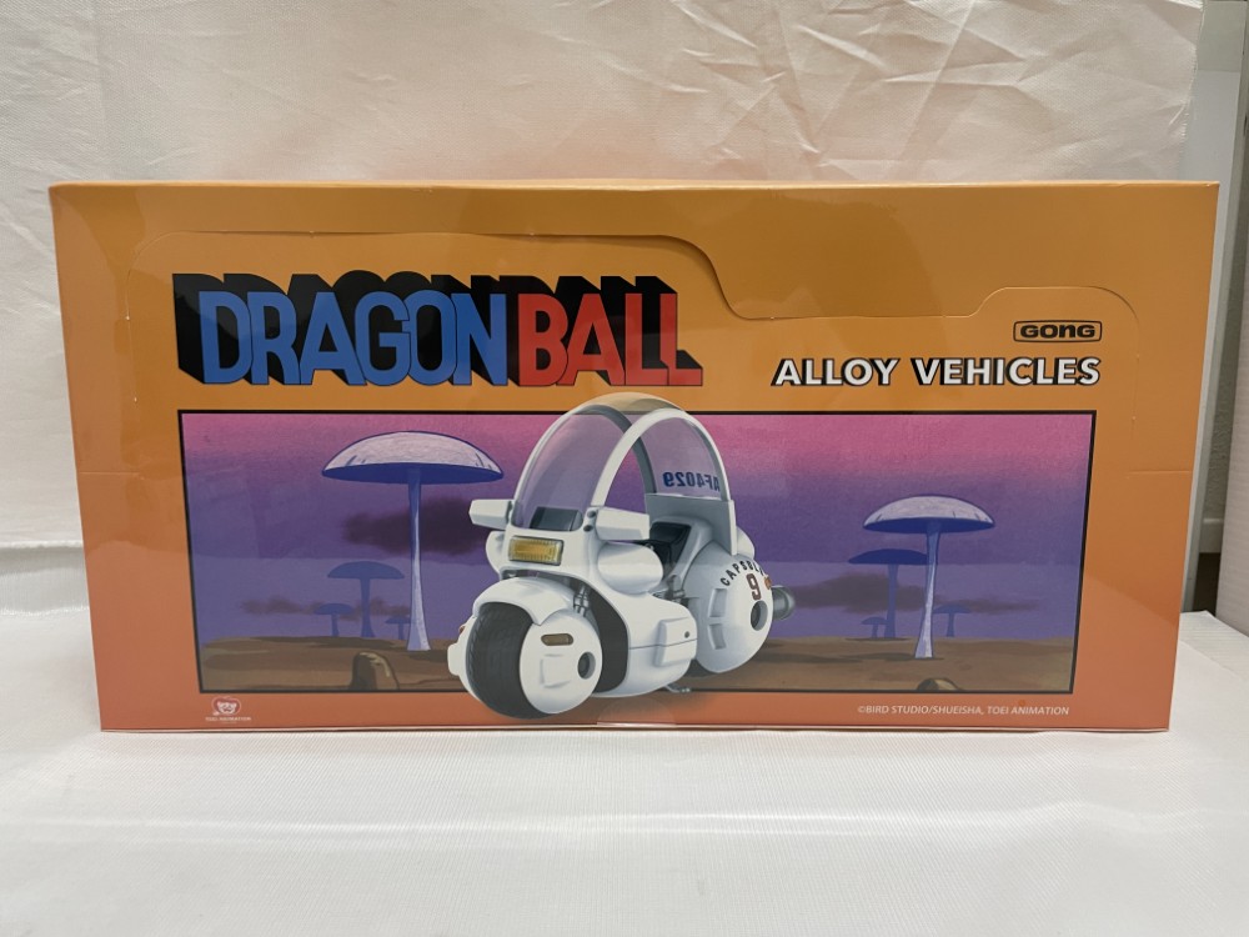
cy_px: 468
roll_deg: -0.2
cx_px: 624
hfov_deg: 67.3
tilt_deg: -10.5
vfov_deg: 53.1
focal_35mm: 26
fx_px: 938
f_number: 1.6
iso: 80
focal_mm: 4.2
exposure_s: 1/50
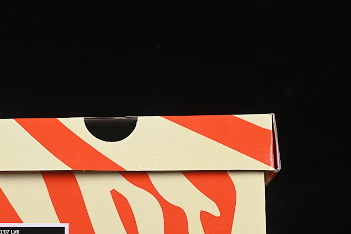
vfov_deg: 11.2
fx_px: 1190
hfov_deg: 16.7
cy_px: 170
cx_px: 104
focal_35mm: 122
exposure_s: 1/60
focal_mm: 50
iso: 160
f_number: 8
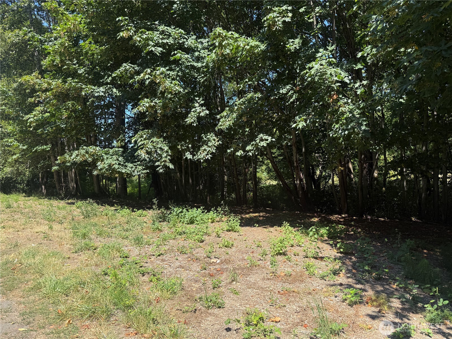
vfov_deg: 56.8
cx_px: 226
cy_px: 170
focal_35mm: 24
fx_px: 313
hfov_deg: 71.6
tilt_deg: -1.6
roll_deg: +0.3
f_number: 1.78
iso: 80
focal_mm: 6.76
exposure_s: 1/1337
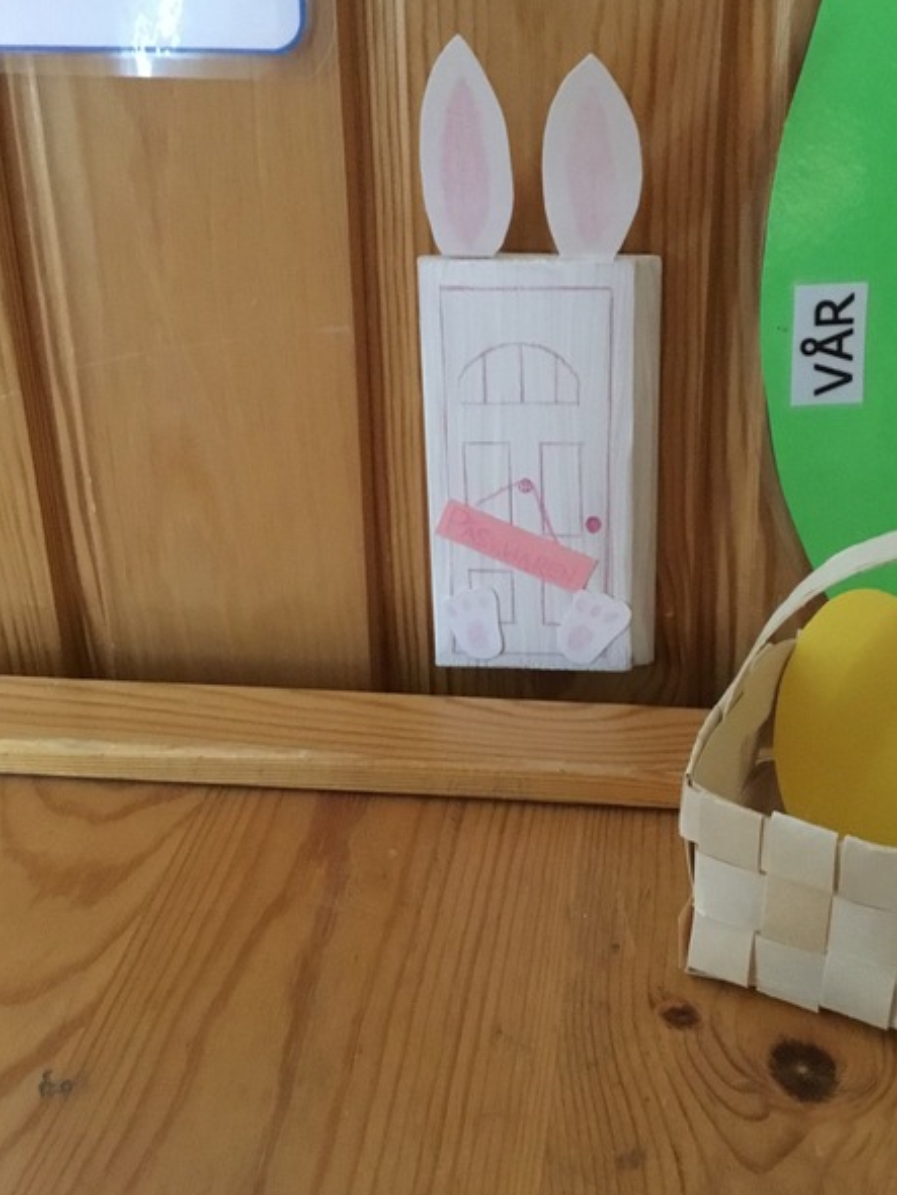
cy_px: 529
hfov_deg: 34.2
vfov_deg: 44.7
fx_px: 1450
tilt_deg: -24.2
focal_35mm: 42
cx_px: 549
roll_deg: +0.9
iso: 640
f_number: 2.4
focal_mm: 3.3
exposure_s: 1/17
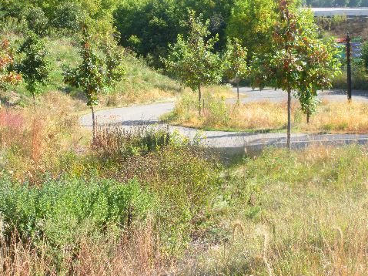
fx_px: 691
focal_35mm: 65
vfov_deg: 22.6
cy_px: 137
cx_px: 185
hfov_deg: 29.8
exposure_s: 1/369
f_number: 4.6
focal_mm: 11.2
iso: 200
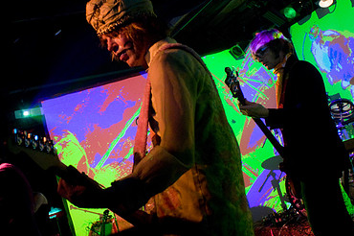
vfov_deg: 28.6
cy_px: 109
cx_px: 117
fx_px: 462
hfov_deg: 41.4
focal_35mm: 47
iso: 1250
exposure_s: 1/125
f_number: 2.8
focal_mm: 20
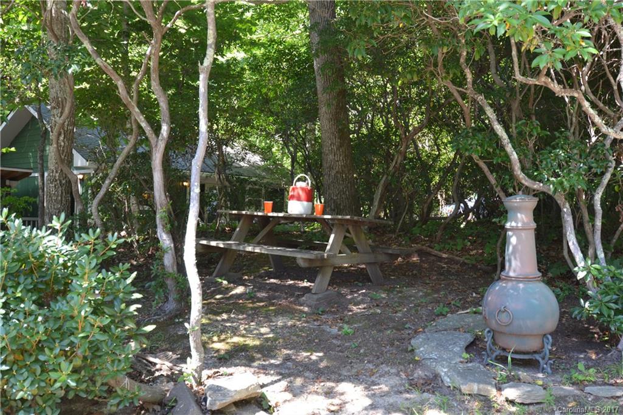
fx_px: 623
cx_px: 312
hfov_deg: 53.1
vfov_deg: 36.8
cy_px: 208
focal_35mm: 36
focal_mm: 24
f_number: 5
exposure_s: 1/100
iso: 400
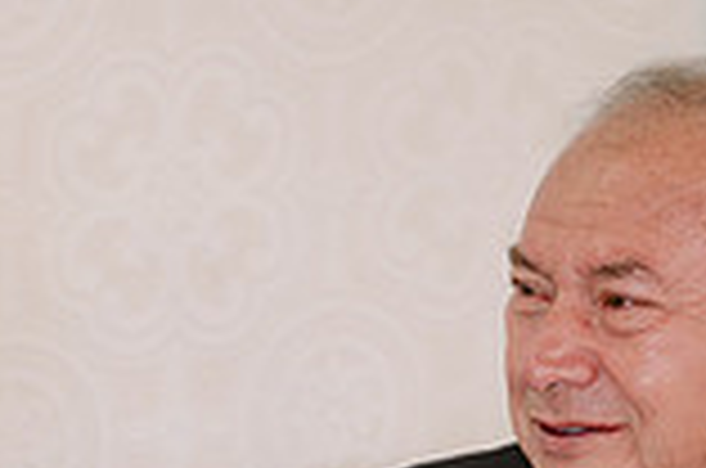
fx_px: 5069
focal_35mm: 259
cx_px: -76
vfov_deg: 5.2
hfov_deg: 7.9
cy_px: 792
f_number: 2.8
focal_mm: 70
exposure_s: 1/200
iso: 1600
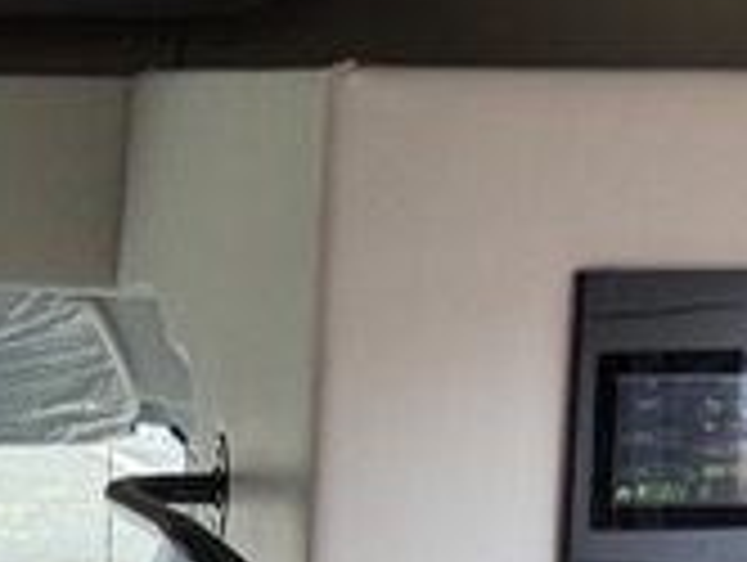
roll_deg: +2.5
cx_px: -243
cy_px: 1007
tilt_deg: -14.9
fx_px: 3998
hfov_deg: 10.4
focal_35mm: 185
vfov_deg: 7.8
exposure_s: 1/212
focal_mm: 6.76
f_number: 1.78
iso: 64
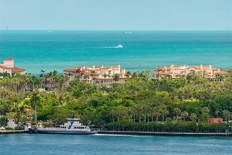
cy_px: 161
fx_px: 2919
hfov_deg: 4.6
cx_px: 116
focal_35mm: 453
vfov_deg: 3.0
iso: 200
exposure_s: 1/320
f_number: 8
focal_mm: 300
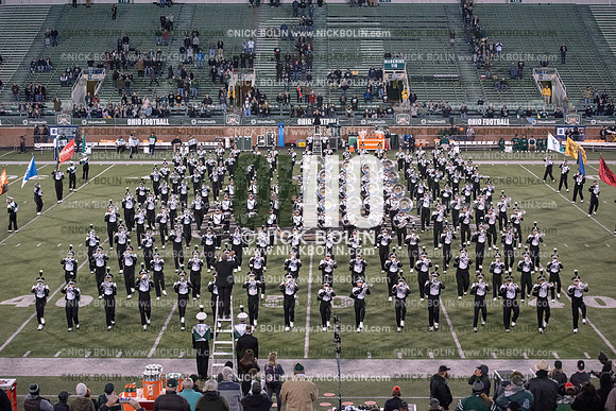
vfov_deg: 19.5
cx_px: 308
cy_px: 206
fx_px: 1198
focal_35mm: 70
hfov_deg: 28.8
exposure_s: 1/1250
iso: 5000
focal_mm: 70
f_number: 3.2
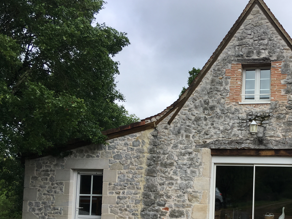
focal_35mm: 47
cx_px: 233
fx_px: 396
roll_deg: -1.7
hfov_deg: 38.9
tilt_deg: +3.2
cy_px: 161
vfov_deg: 30.4
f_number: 2.2
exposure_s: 1/1221
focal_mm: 4.15
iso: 25
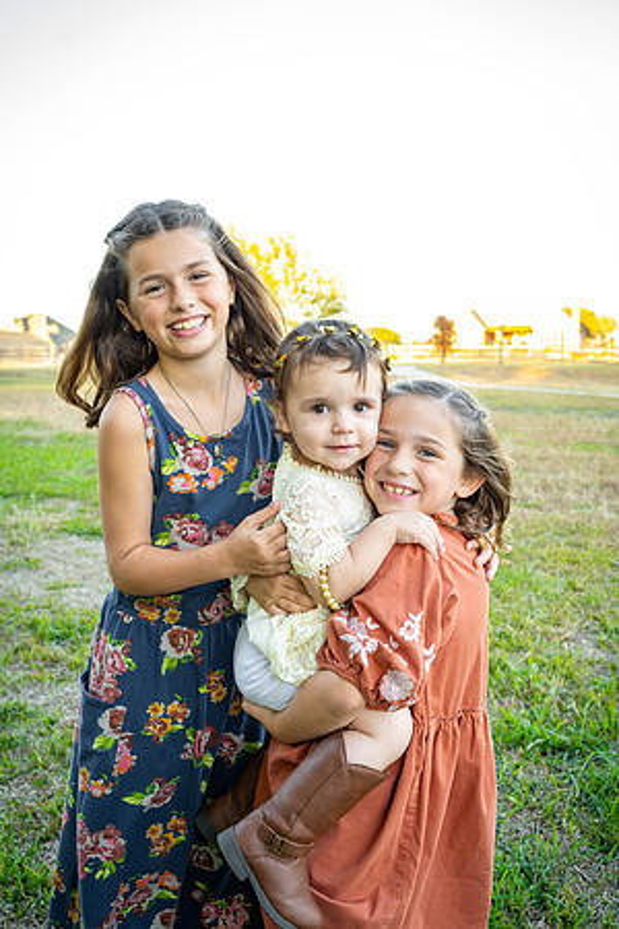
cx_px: 310
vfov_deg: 54.4
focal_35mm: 35
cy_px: 464
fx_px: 903
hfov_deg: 37.9
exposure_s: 1/100
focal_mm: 35
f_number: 6.3
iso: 500
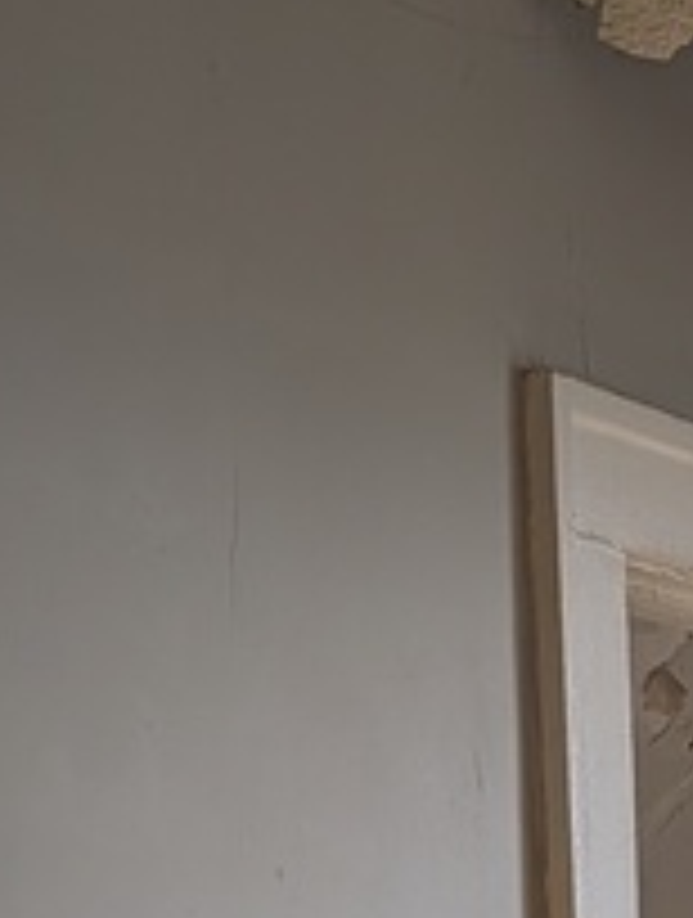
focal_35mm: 127
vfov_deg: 14.5
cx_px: 1420
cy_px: 1346
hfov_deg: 10.7
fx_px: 3376
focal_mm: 6.9
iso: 19
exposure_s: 1/354
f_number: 1.68
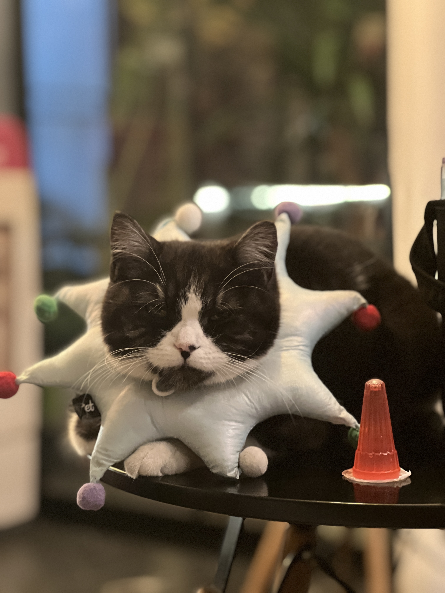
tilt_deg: -4.8
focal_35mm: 77
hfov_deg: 19.1
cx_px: 222
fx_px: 1320
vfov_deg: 25.3
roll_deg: -0.1
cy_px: 296
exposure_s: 1/14
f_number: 2.8
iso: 640
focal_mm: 9
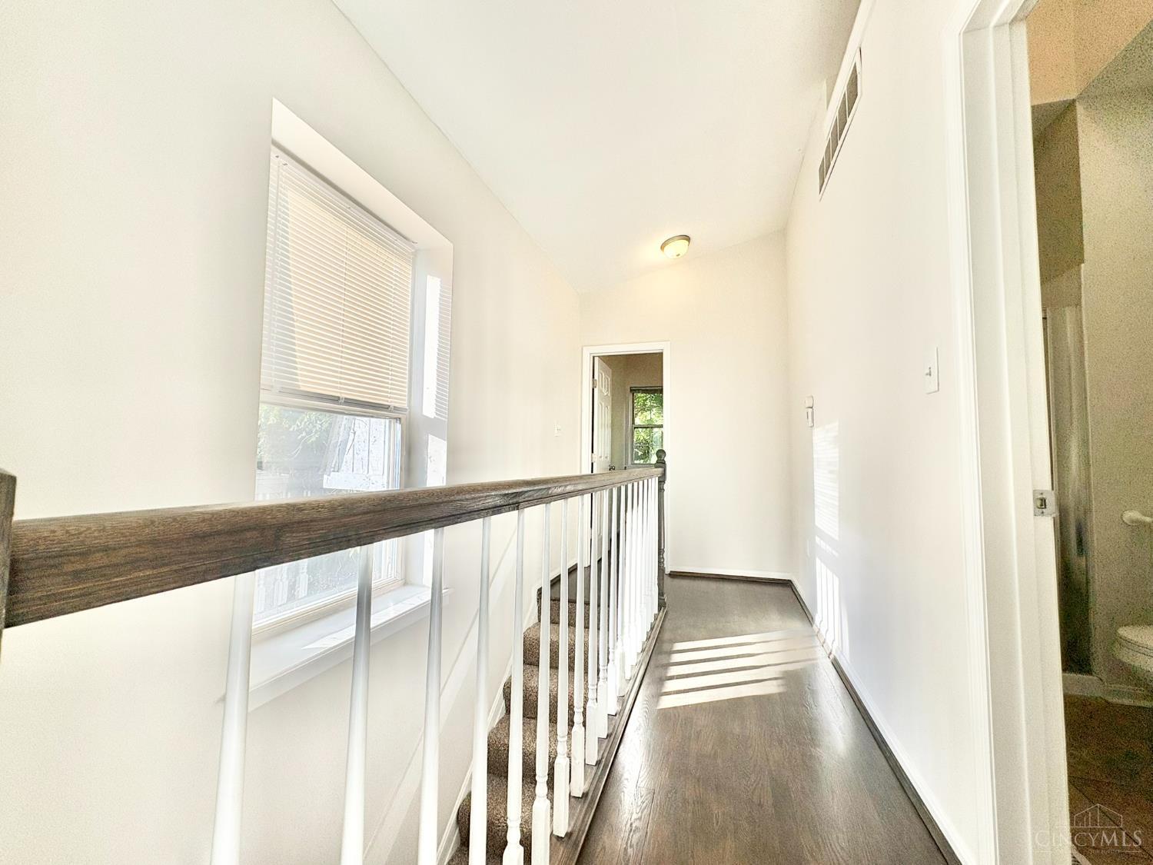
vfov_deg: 85.7
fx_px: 466
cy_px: 432
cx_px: 576
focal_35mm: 14
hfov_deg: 102.1
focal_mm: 2.22
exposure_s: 1/405
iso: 64
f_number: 2.2
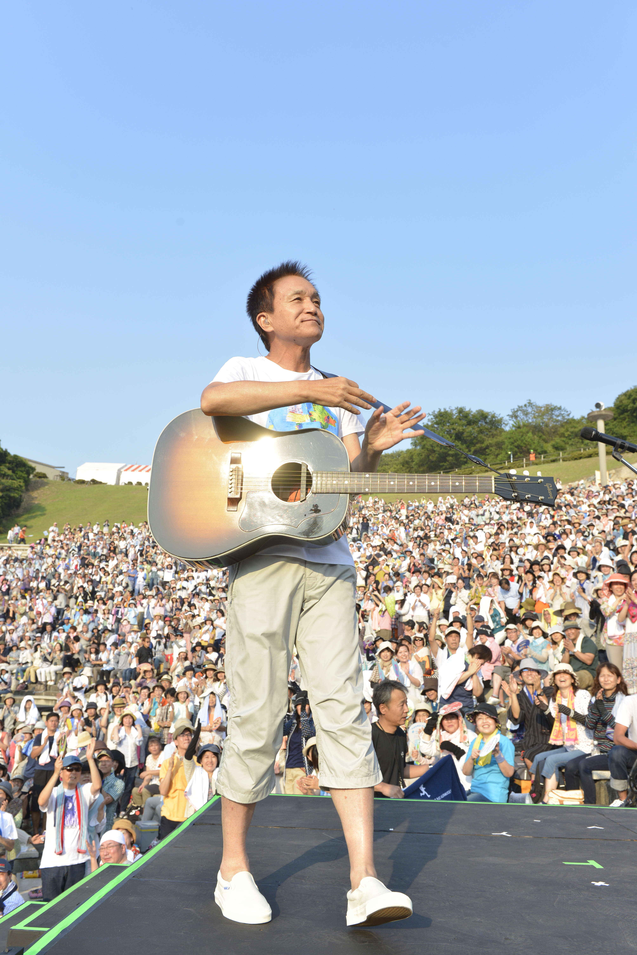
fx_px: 822
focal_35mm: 31
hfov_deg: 42.4
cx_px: 318
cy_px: 478
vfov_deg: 60.3
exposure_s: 1/400
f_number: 8
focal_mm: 31
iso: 400
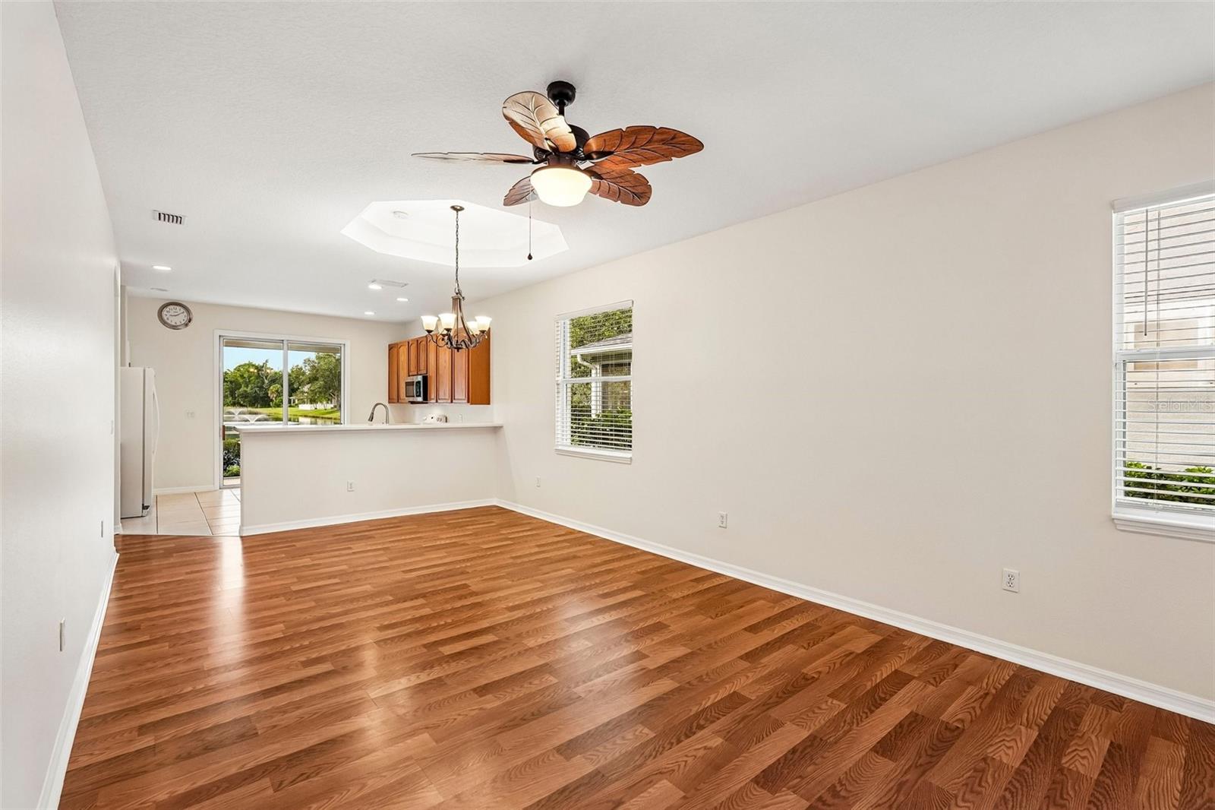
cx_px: 608
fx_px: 557
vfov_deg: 72.0
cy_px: 405
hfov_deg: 95.0
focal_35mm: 16
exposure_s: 1/20
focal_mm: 16.5
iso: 400
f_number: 8
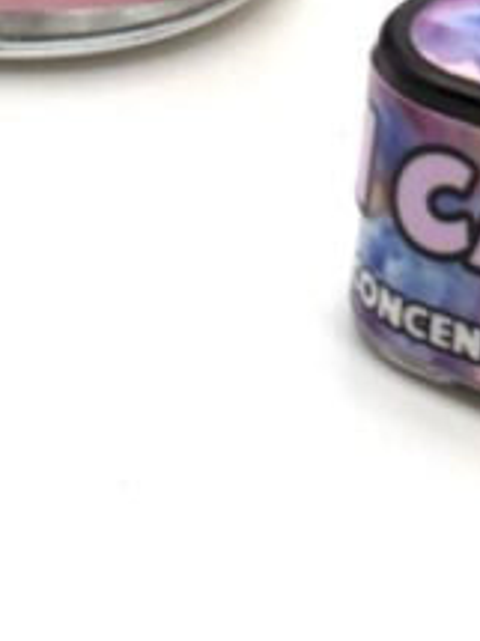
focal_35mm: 242
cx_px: -101
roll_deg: -1.1
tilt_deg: -22.3
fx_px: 4479
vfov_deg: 8.1
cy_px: -247
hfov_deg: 6.1
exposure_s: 1/489
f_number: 1.6
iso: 32
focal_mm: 5.96
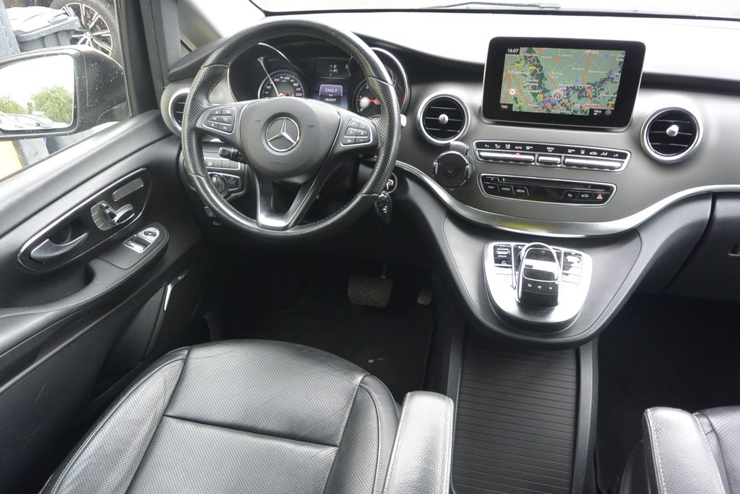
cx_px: 370
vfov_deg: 47.9
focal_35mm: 27
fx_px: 555
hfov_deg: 67.4
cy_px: 247
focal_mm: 10
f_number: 3.5
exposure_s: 1/100
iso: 400
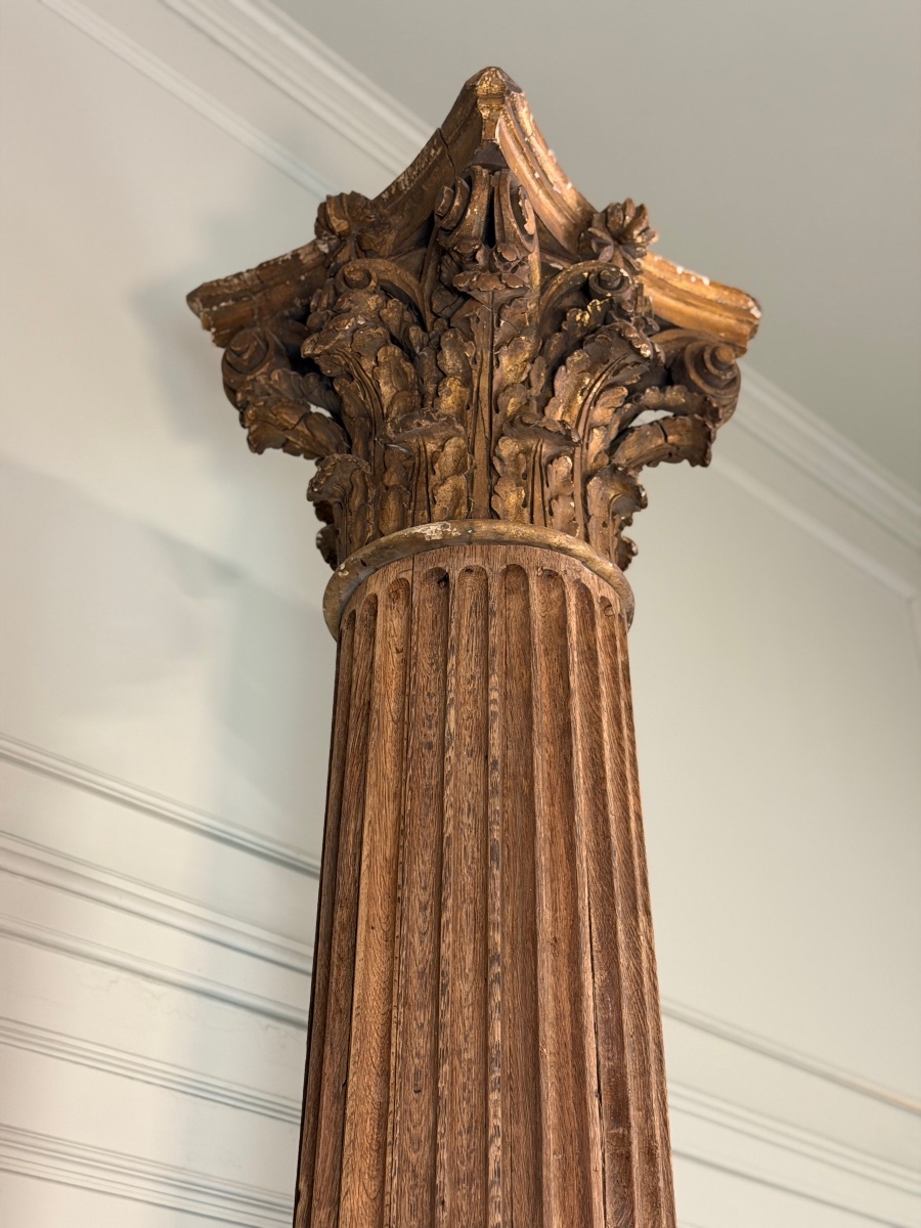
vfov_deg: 39.7
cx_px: 460
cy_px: 614
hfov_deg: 30.3
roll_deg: +0.9
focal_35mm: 48
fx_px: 1703
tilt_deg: +34.1
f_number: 1.78
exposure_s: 1/50
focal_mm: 6.76
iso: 250
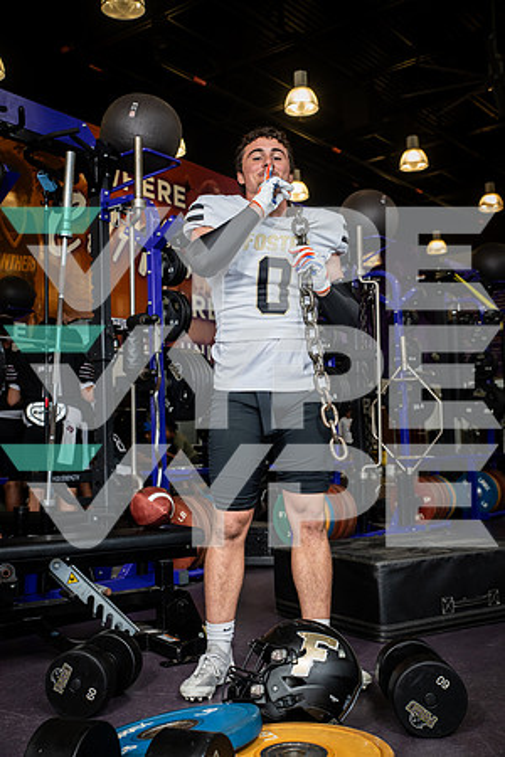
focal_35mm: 40
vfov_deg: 48.5
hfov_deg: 33.4
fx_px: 842
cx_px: 252
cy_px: 378
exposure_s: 1/250
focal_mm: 40
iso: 500
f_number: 5.6
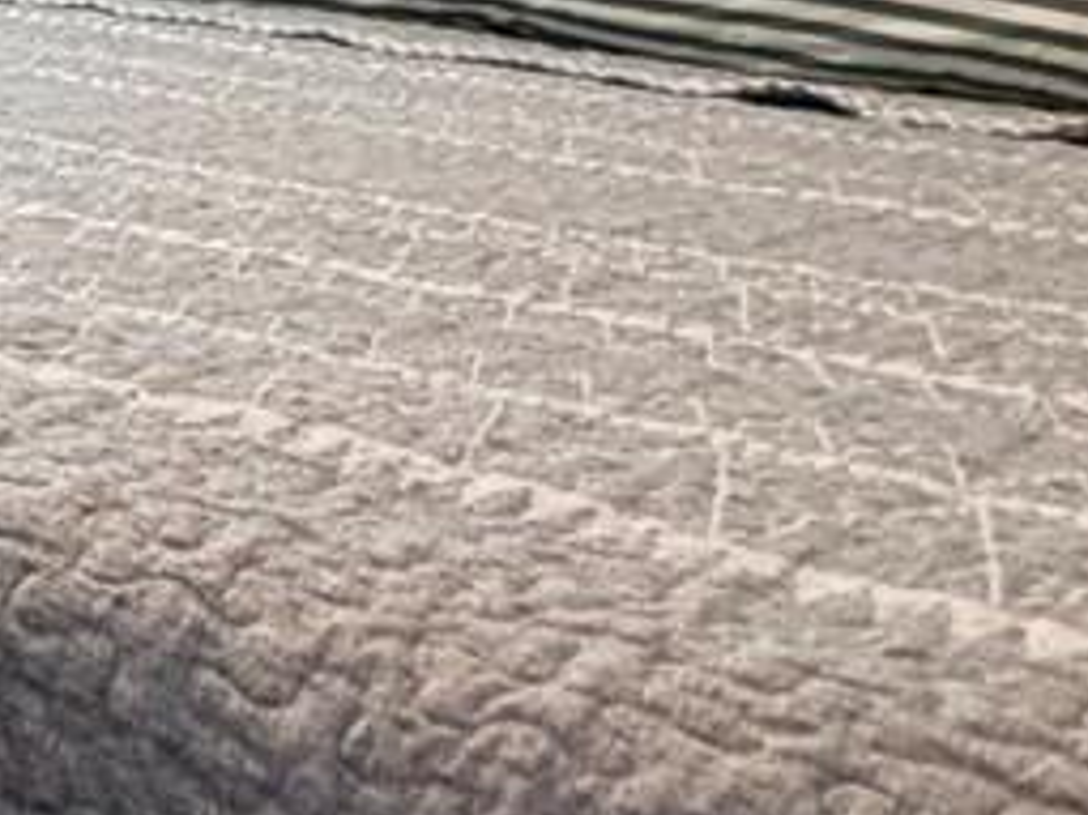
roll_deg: -3.1
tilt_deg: +4.2
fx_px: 2765
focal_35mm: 88
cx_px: -892
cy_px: -469
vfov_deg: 15.3
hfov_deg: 17.7
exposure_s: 1/60
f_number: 2.2
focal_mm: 2.22
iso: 200
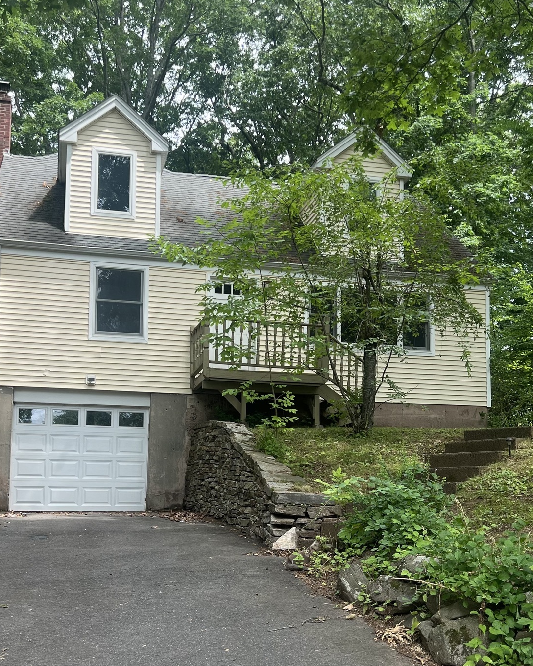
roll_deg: -0.6
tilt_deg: +7.1
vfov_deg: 42.5
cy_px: 420
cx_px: 268
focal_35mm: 43
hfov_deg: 34.9
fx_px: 848
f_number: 1.5
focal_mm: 5.7
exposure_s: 1/476
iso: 50
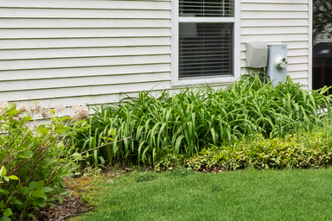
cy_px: -51
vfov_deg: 17.1
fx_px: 701
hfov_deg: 23.2
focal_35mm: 76
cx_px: 450
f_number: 8
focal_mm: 12
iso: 250
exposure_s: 1/400
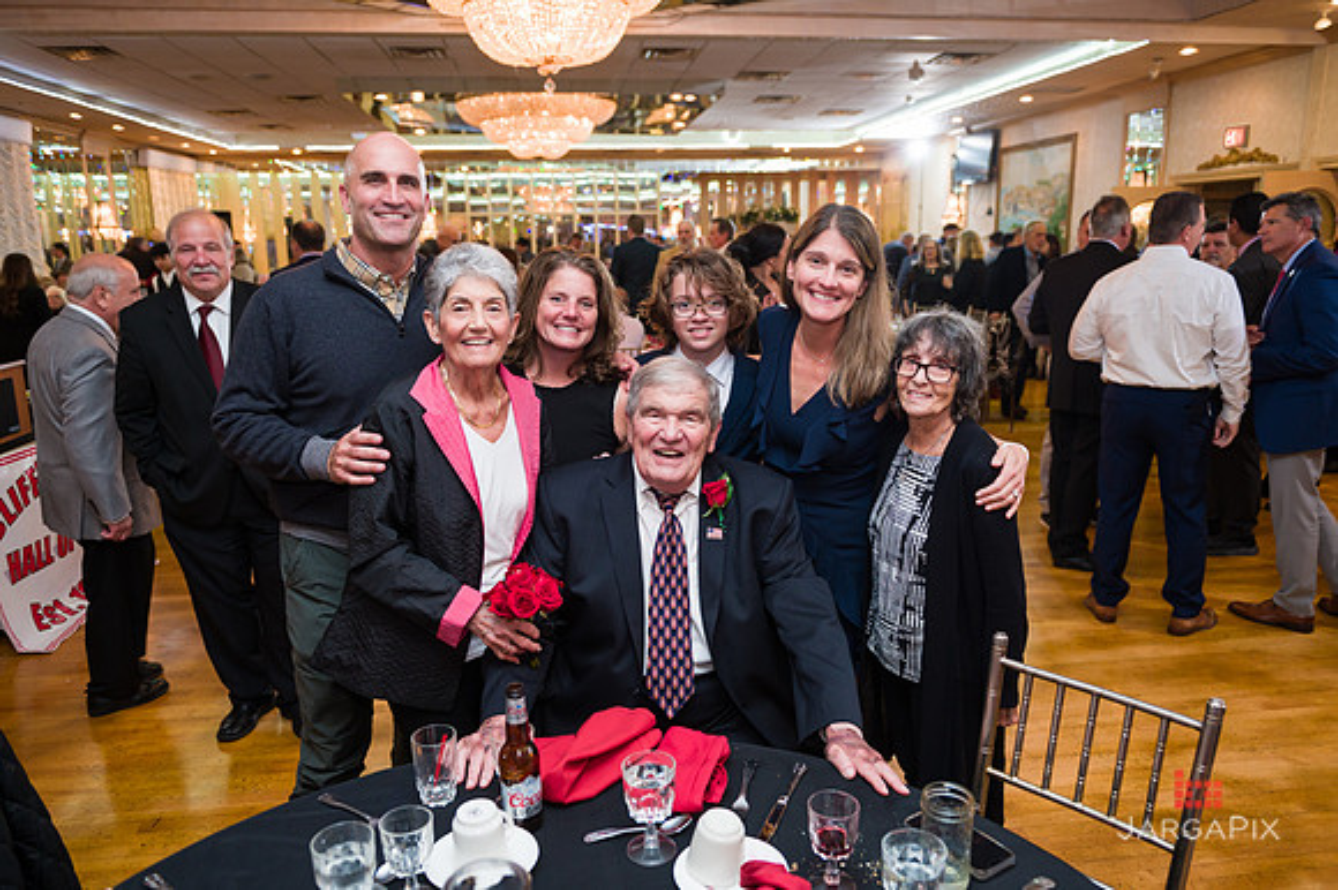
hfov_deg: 69.4
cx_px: 669
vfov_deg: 49.5
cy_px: 445
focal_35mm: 26
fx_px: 966
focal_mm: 26
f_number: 4
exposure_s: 1/200
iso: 1000
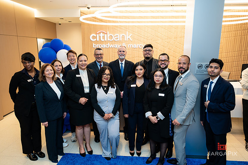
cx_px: 124
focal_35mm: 26
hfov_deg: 69.8
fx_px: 178
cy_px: 82
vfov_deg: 49.8
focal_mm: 25.5
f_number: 4
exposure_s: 1/160
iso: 400
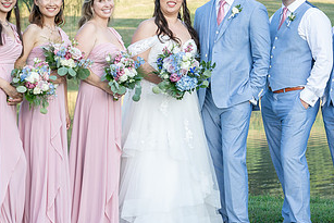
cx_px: 243
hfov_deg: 14.6
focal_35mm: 140
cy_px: 61
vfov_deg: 9.8
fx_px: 1299
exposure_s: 1/200
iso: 320
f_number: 5.6
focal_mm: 74
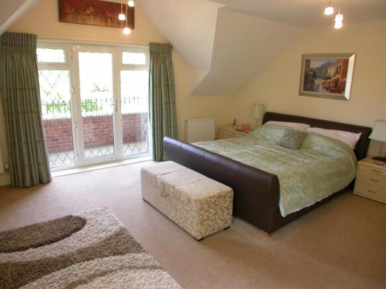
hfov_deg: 49.0
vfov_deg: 37.7
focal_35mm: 38
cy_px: 144
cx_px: 193
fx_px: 424
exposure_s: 1/32.3
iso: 100
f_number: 2.6
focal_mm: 7.85
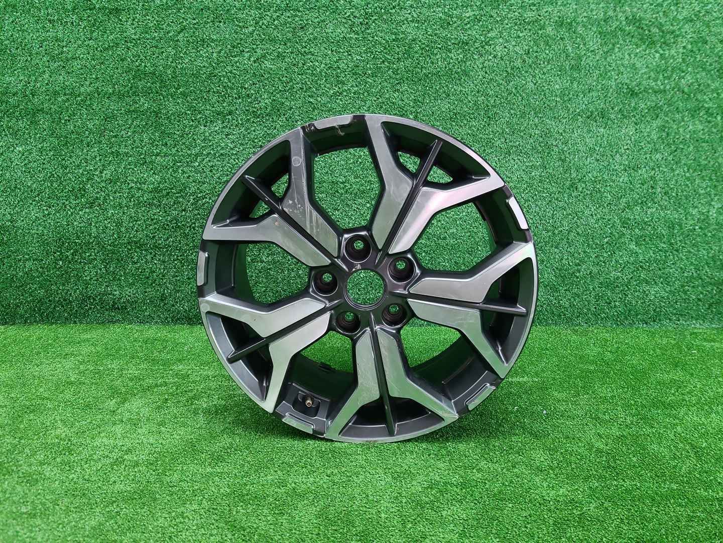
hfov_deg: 67.3
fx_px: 543
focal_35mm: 26
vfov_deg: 53.1
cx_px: 362
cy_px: 272
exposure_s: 1/50
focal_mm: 5.4
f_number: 1.8
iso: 269
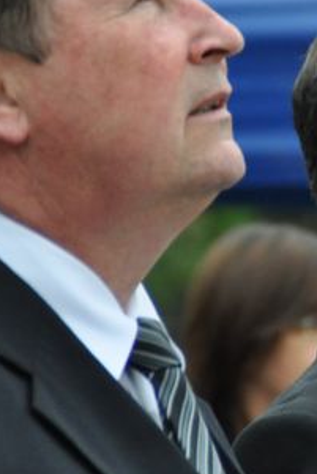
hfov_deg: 1.5
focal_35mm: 896
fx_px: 11820
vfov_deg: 2.3
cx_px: 625
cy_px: 156
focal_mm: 200
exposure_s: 1/500
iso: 1000
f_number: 6.3
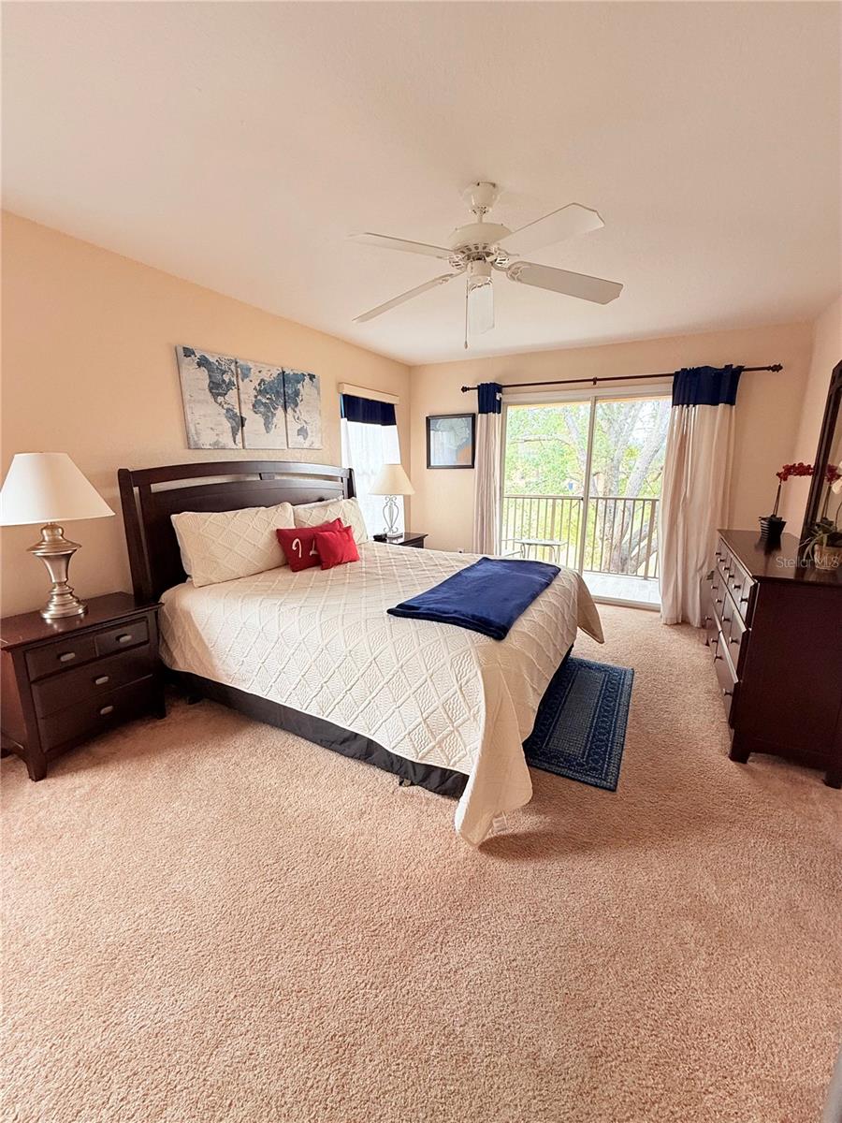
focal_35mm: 14
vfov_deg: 102.1
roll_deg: -0.7
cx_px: 421
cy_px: 562
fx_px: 454
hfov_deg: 85.7
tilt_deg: -11.2
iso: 125
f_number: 2.2
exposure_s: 1/99
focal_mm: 2.22
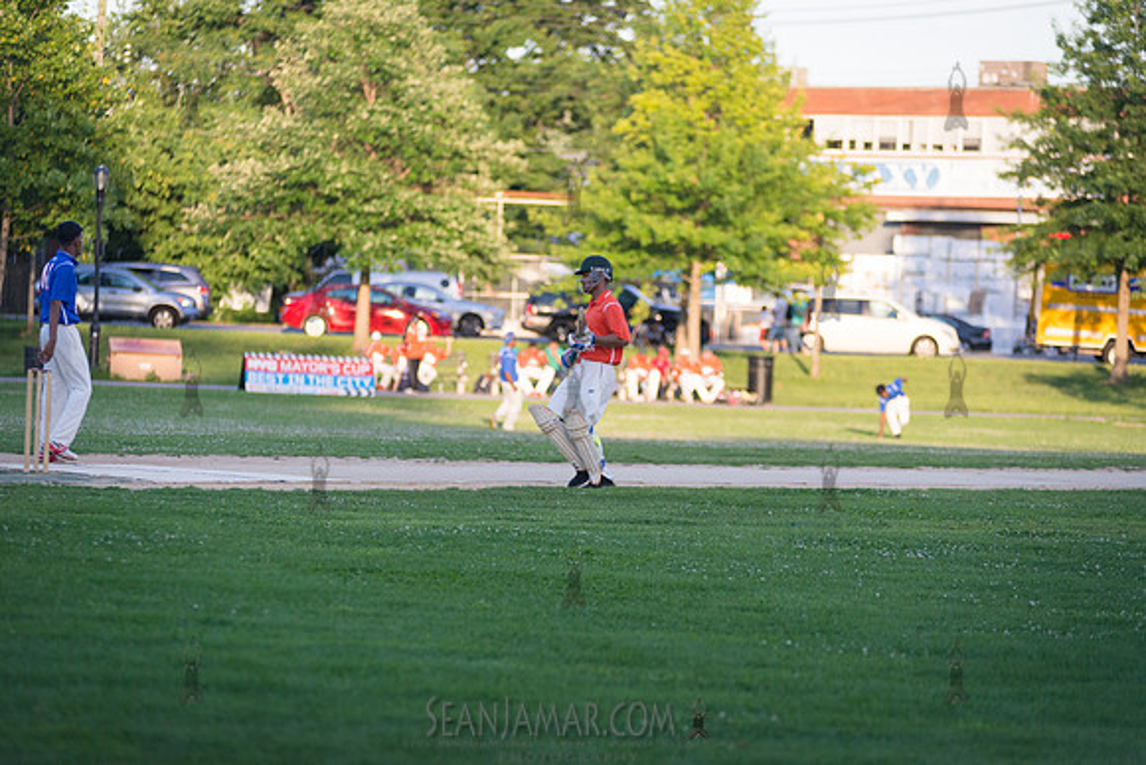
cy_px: 382
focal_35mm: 145
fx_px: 4617
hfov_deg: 14.2
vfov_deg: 9.5
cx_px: 573
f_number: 2.8
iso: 1600
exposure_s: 1/4000
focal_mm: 145
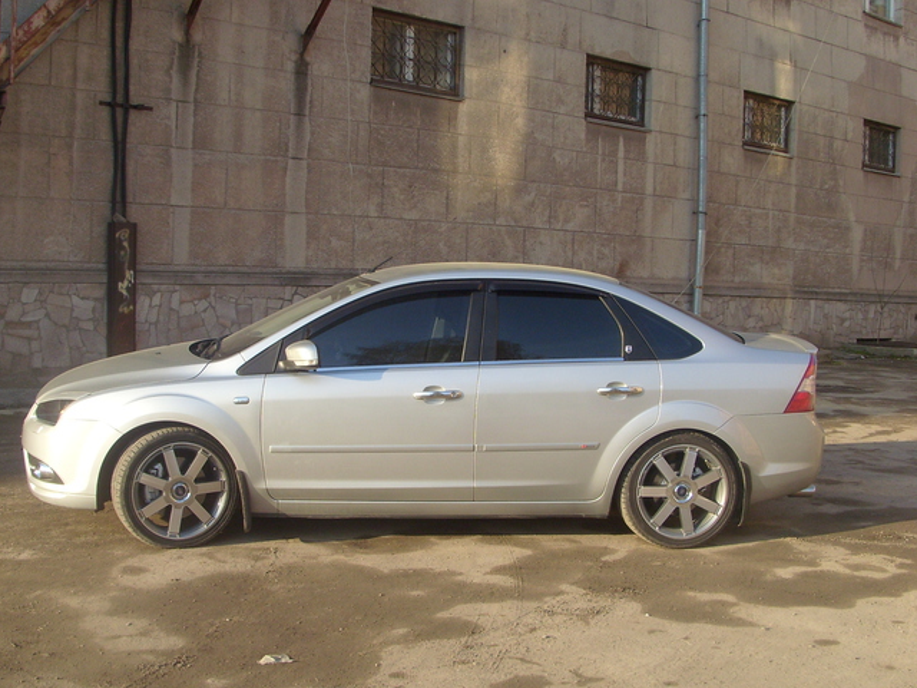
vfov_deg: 32.2
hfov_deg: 42.0
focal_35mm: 45
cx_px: 418
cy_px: 340
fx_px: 1192
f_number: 3.5
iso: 80
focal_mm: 6
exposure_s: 1/350
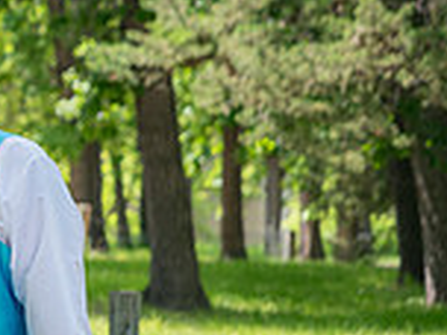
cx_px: -196
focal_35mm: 273
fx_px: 3525
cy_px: 283
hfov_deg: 7.2
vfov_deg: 5.4
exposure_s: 1/160
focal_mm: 65
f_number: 4
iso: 200
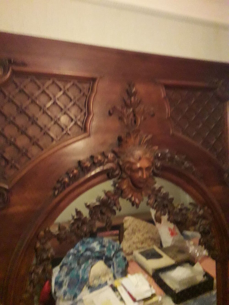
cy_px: 152
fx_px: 238
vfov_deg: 65.3
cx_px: 114
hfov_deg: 51.4
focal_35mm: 27
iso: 800
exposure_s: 1/17
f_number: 1.9
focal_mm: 3.6
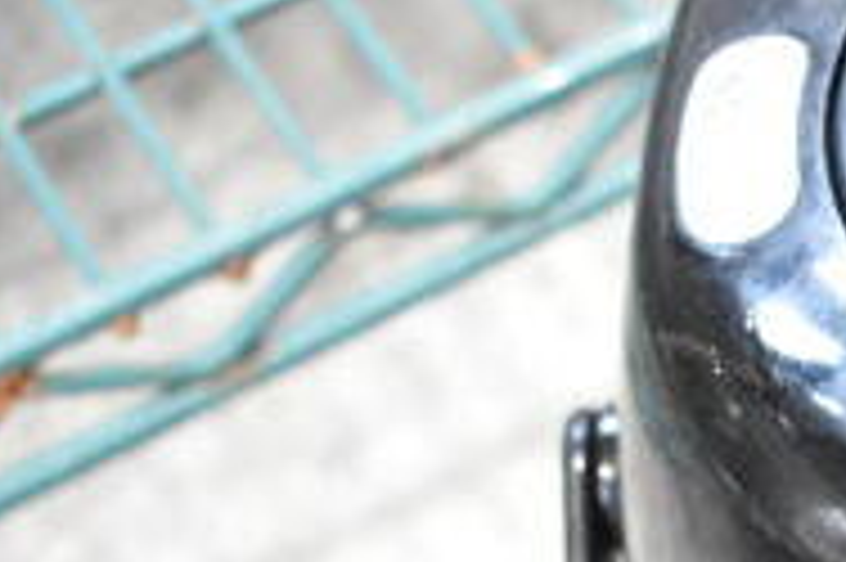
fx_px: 3428
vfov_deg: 9.1
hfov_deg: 13.3
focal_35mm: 146
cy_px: 906
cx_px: 1256
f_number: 4.2
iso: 2500
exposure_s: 1/50
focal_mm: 30
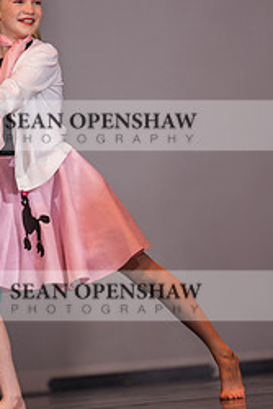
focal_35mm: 216
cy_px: 200
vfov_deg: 9.5
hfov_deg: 6.4
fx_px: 2453
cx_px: 56
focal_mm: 120
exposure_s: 1/500
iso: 400
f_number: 2.8
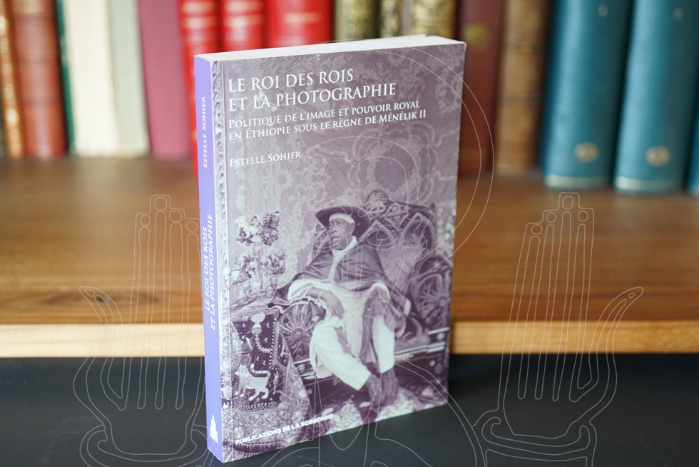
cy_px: 237
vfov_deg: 26.5
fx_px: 990
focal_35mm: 51
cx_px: 351
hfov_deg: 38.9
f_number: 2.8
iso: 1600
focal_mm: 50
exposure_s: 1/160
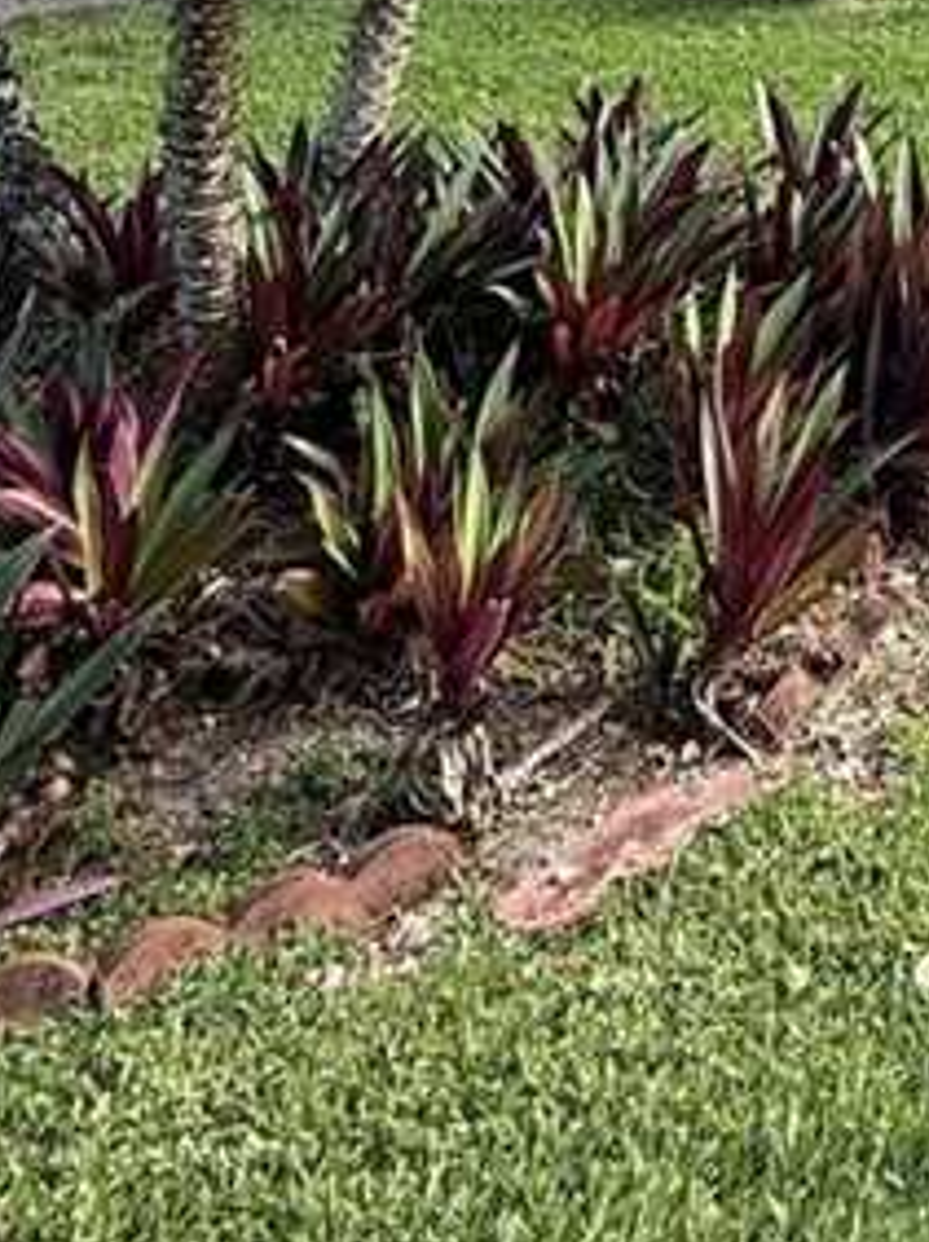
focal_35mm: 53
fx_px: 1899
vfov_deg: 26.4
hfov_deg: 24.4
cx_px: 1167
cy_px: -612
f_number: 2.2
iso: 64
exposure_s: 1/468
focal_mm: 2.22
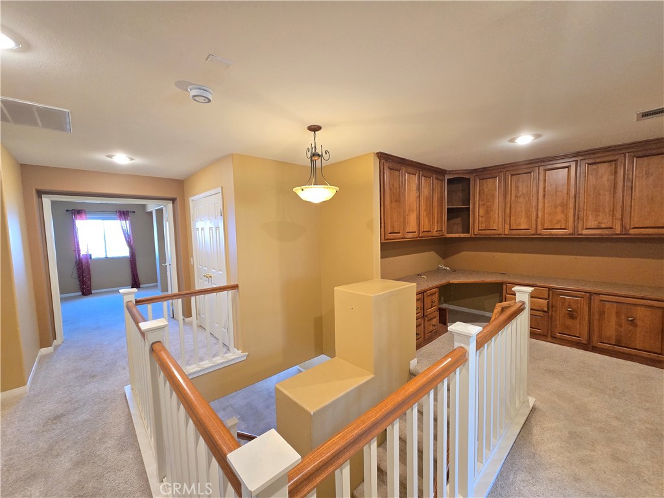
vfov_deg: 89.9
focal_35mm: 13
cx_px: 332
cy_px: 249
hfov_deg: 106.2
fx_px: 249
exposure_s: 1/60
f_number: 2.2
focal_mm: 2.2
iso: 400
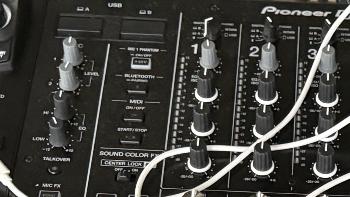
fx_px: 1179
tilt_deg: -56.1
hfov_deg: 16.6
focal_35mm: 127
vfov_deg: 9.2
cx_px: 328
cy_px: 331
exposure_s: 1/40
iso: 1000
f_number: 1.78
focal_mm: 6.76
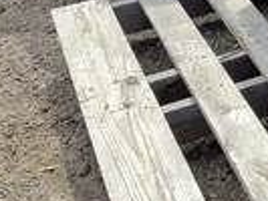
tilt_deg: -30.5
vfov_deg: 15.8
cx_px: 381
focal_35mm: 93
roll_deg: +1.6
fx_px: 721
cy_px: 46
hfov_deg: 19.0
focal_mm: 3.3
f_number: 2.4
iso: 25
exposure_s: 1/522
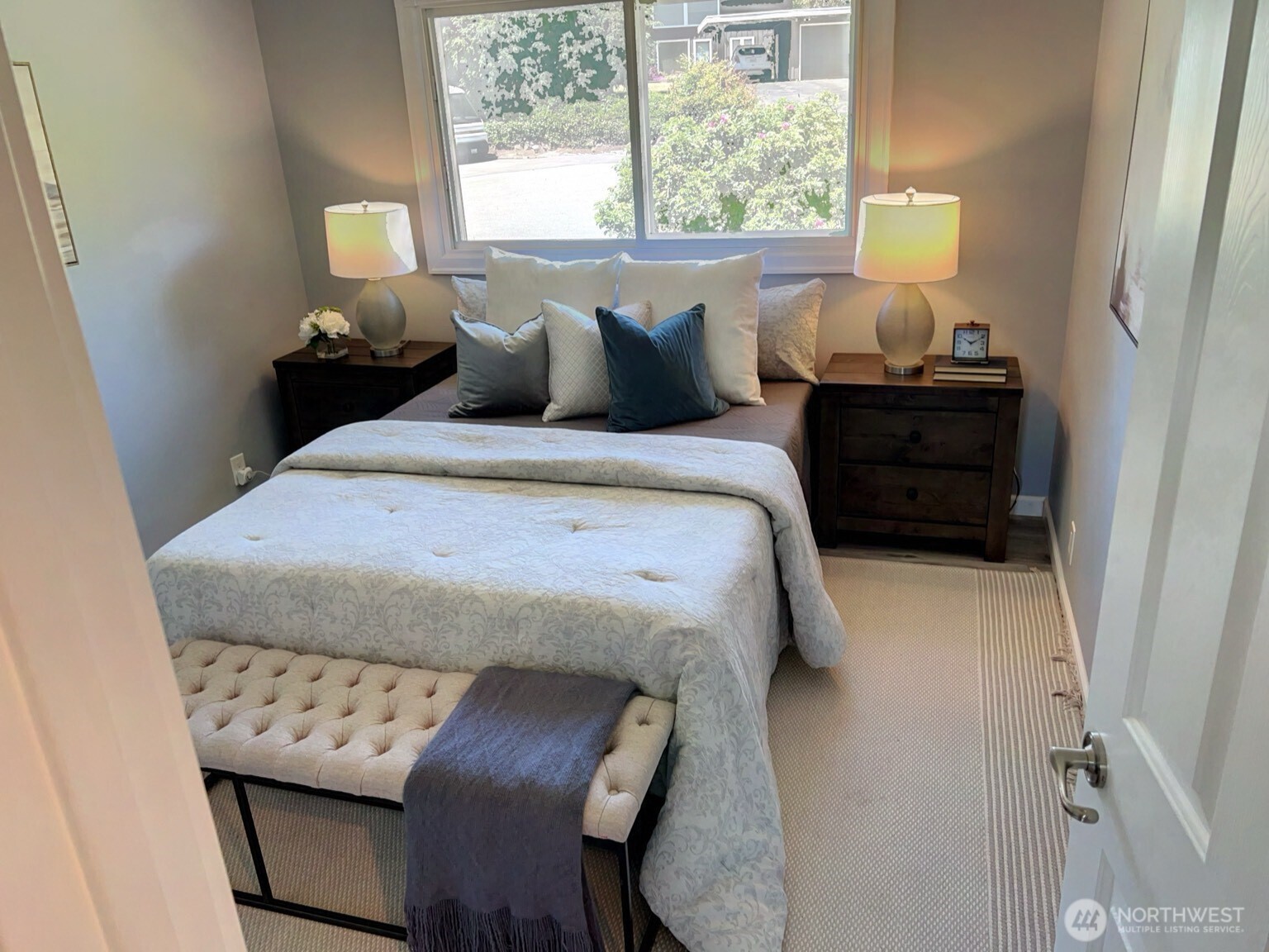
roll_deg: +2.9
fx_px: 953
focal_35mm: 26
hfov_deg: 67.3
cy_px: 476
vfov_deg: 53.1
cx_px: 634
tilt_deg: -21.3
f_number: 1.5
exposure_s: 1/120
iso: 80
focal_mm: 5.7
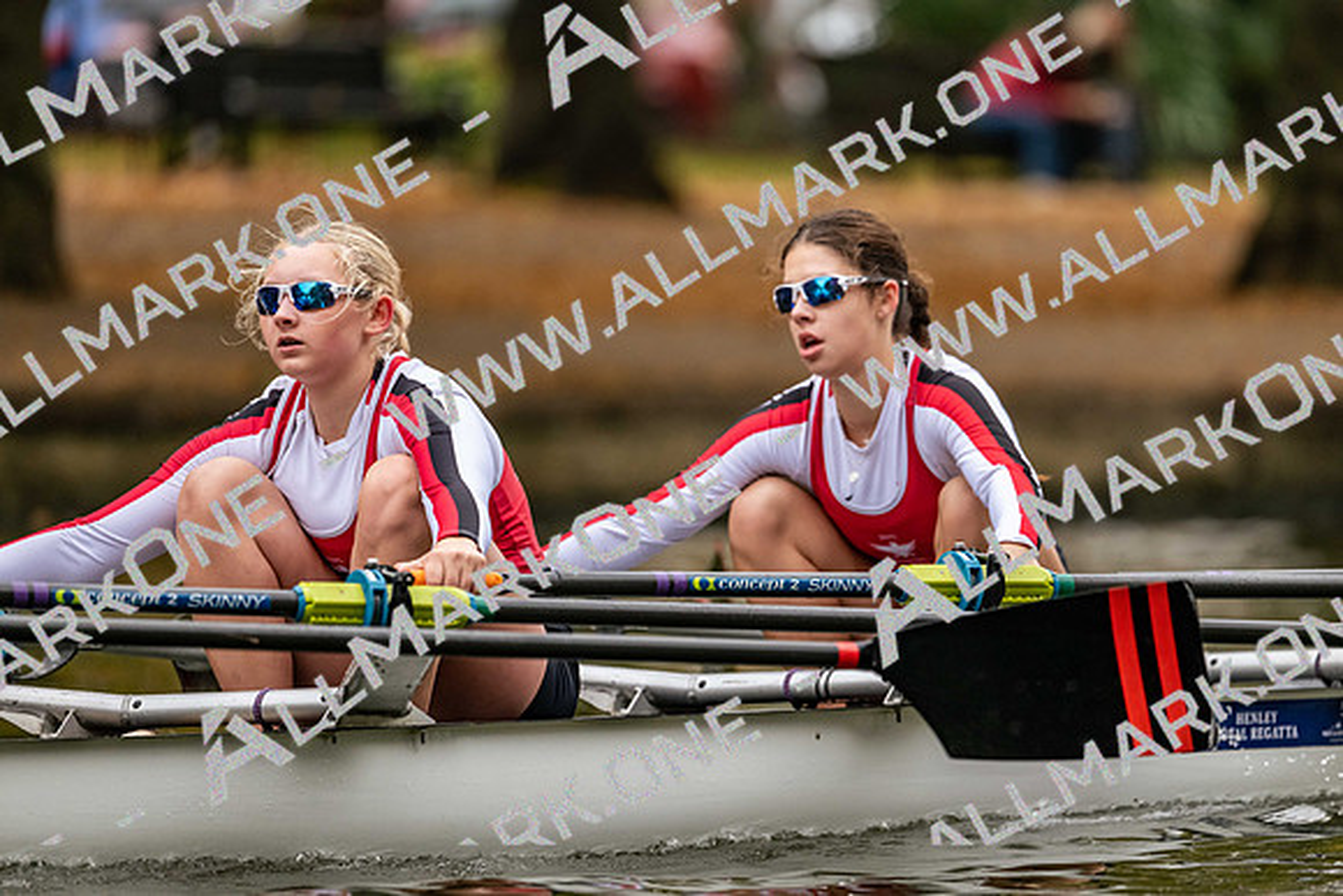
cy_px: 448
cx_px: 672
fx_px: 14925
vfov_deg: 3.4
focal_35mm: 400
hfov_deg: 5.2
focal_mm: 400
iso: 2500
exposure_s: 1/2500
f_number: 4.5
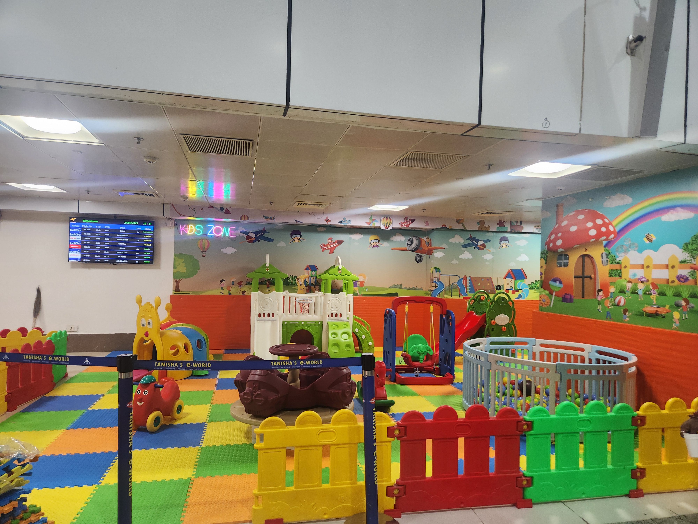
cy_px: 262
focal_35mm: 23
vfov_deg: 58.9
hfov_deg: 73.9
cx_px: 349
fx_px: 464
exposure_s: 1/100
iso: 200
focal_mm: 5.4
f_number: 1.8
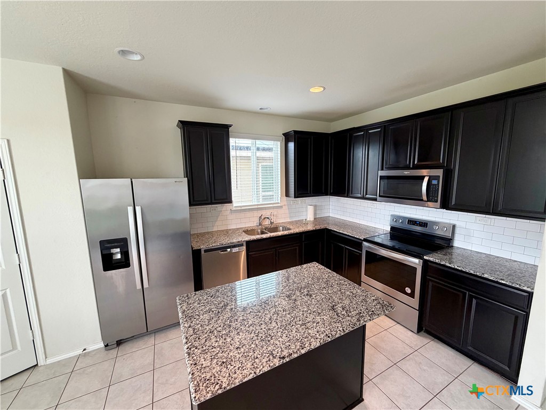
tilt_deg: -8.1
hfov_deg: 102.1
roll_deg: +1.1
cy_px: 205
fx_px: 221
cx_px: 273
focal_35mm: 14
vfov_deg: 85.7
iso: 200
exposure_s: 1/60
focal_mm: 2.22
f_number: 2.2
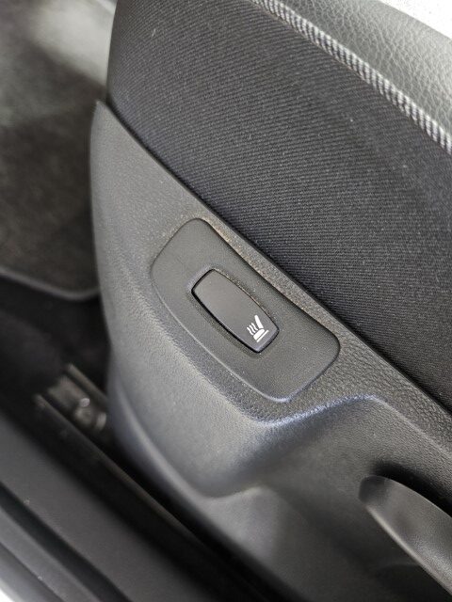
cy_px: 301
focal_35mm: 23
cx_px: 226
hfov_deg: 58.9
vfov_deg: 73.9
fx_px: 400
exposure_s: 1/25
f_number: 1.7
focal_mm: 6.3
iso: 640
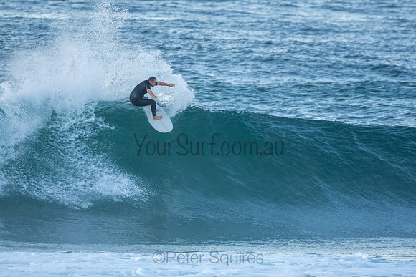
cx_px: 208
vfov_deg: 1.8
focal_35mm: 750
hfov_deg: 2.7
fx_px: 8668
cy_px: 138
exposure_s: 1/1250
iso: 1600
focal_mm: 500
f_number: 5.6
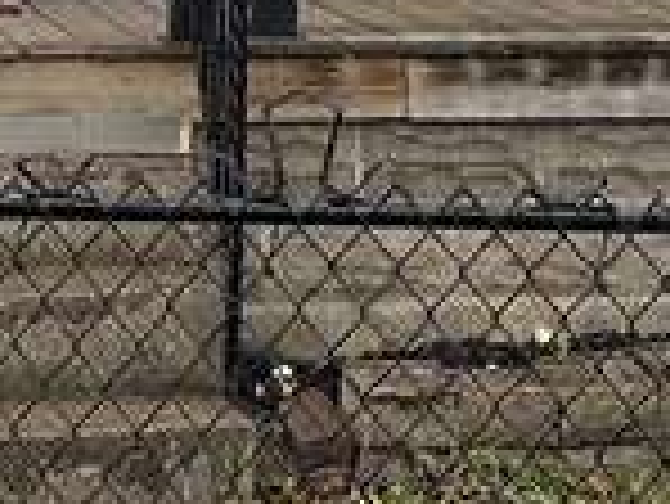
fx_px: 3196
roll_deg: +0.2
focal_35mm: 165
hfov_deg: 11.9
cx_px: 468
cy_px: -752
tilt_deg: +9.6
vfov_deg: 8.2
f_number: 1.78
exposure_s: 1/157
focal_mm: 6.86
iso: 64
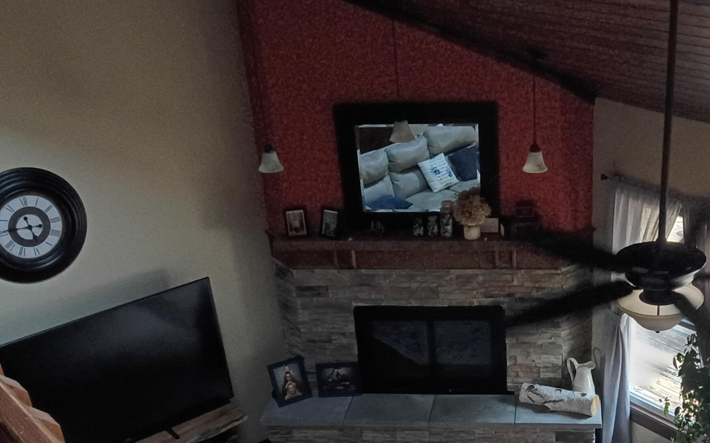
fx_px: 987
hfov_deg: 39.2
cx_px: 466
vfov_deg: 24.7
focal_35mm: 51
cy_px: 387
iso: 2172
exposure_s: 1/30
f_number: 2.2
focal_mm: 3.42
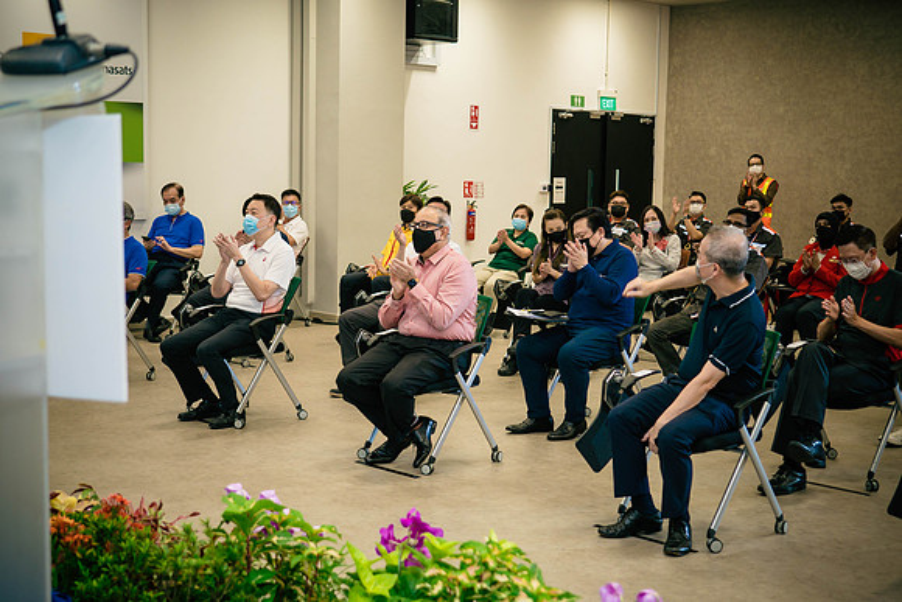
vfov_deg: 25.5
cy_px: 301
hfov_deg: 37.5
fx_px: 1329
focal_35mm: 53
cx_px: 451
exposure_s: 1/125
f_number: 2
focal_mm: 25
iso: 320
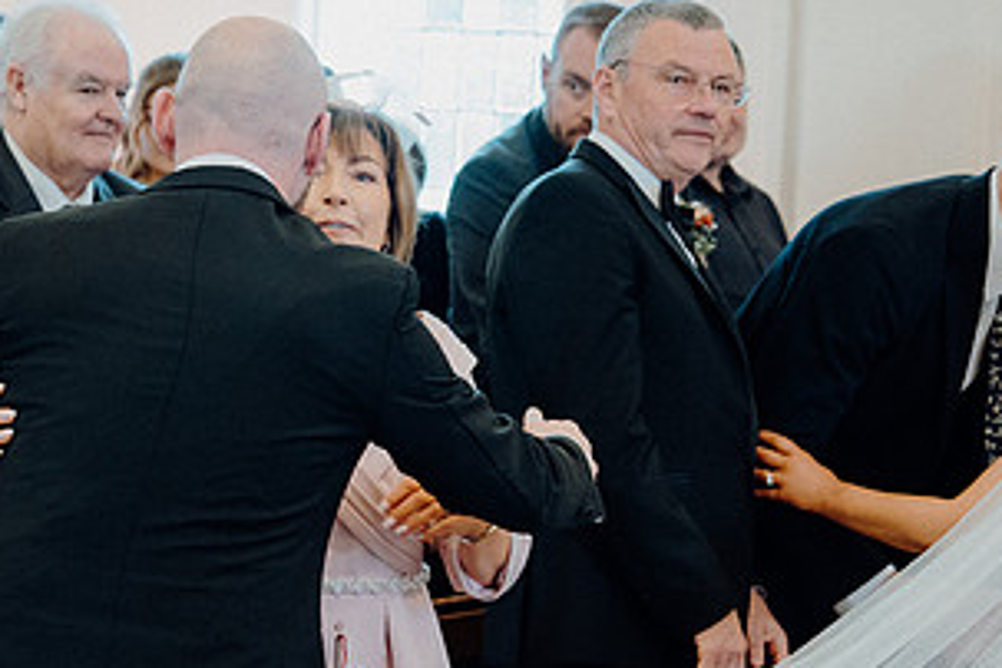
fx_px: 3729
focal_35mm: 134
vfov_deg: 10.2
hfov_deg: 15.3
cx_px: 423
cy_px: 418
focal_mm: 70
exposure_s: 1/160
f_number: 3.5
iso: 2000
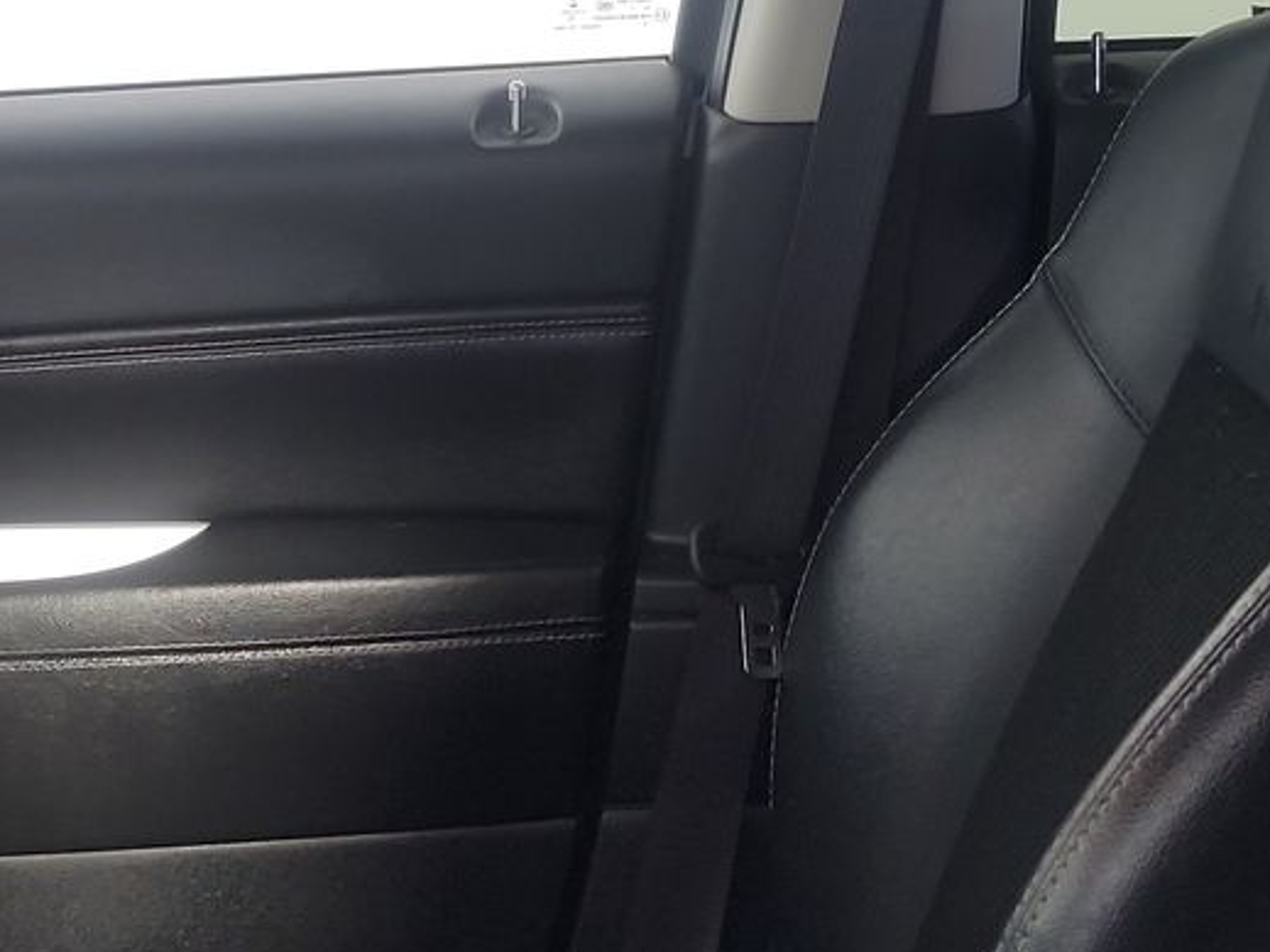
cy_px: -502
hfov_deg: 26.3
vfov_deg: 17.7
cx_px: 739
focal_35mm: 74
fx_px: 2714
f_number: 1.8
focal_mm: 6.7
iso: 257
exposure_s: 1/59
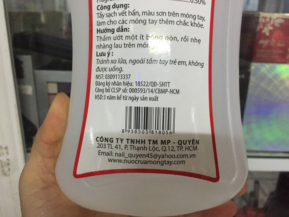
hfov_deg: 61.7
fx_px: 242
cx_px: 144
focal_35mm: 29
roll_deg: -2.3
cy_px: 108
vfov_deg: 48.2
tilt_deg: -16.7
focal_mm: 4.15
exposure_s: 1/33
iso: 320
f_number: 2.2
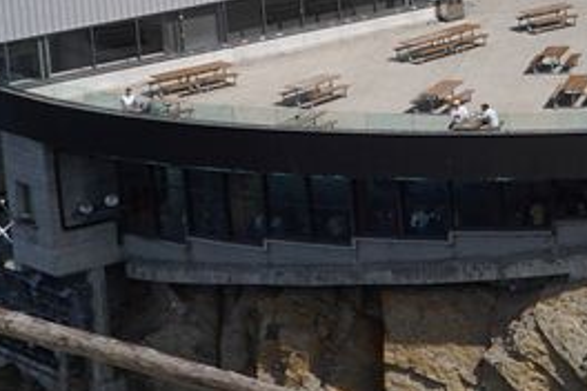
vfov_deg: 7.5
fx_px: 2967
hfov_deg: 9.2
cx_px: 1725
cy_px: -87
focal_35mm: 182
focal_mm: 24
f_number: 16
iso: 100
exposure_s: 1/100
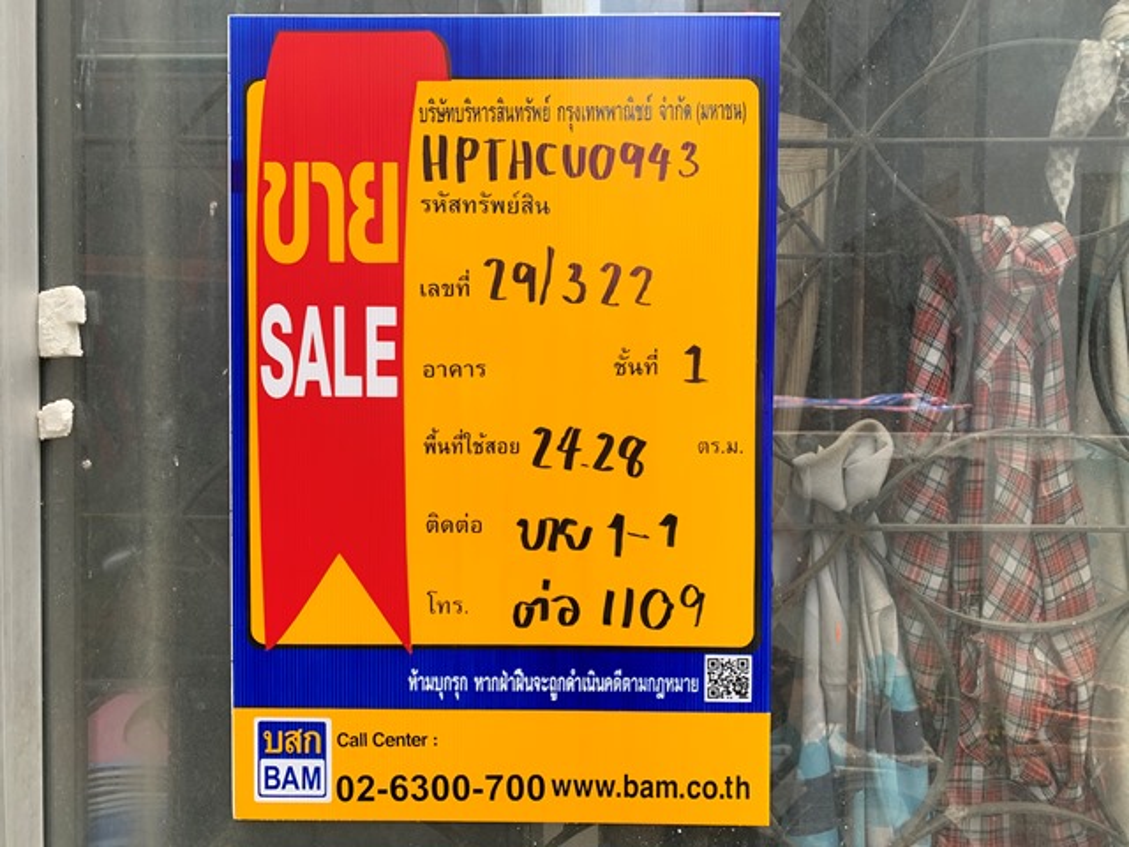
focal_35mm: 26
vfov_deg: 53.1
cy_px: 424
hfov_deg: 67.3
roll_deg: -0.6
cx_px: 564
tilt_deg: -2.4
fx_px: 848
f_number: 1.8
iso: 25
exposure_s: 1/149
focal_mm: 4.25
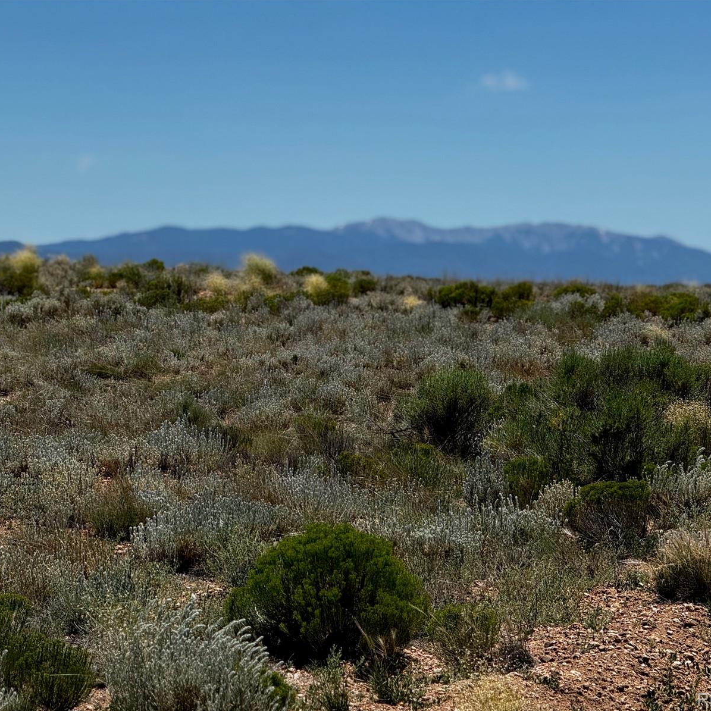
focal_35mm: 142
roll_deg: -1.9
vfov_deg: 12.3
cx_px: 318
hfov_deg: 12.3
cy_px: 355
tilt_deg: -0.6
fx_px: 3300
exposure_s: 1/1818
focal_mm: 15.66
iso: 50
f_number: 2.8
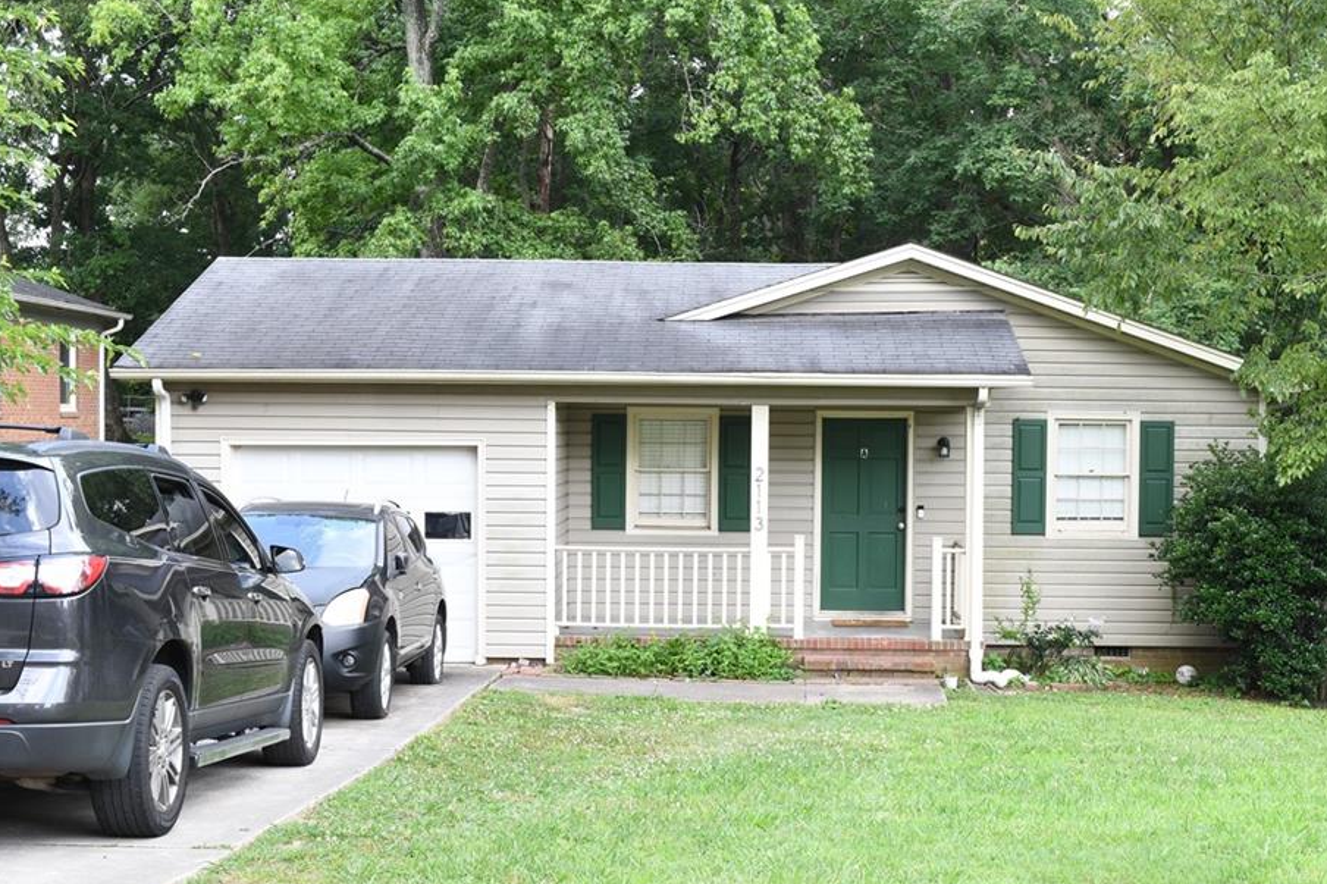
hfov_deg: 38.9
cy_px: 492
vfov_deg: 26.4
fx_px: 1879
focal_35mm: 51
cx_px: 724
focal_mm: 30
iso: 250
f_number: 9
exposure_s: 1/40
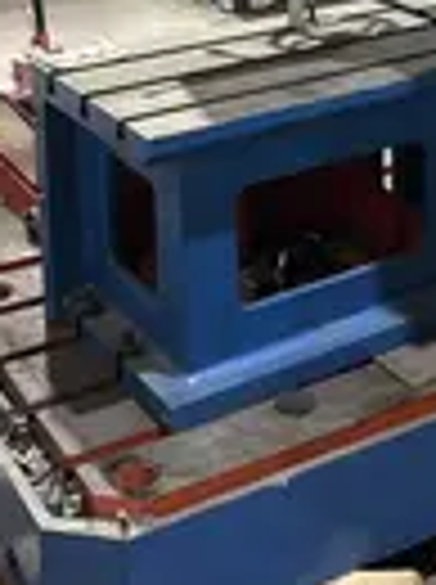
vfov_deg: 24.4
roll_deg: -0.3
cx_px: 414
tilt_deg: -10.1
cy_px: -76
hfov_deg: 19.4
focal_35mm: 74
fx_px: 1247
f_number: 1.78
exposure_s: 1/60
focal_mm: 6.76
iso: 320
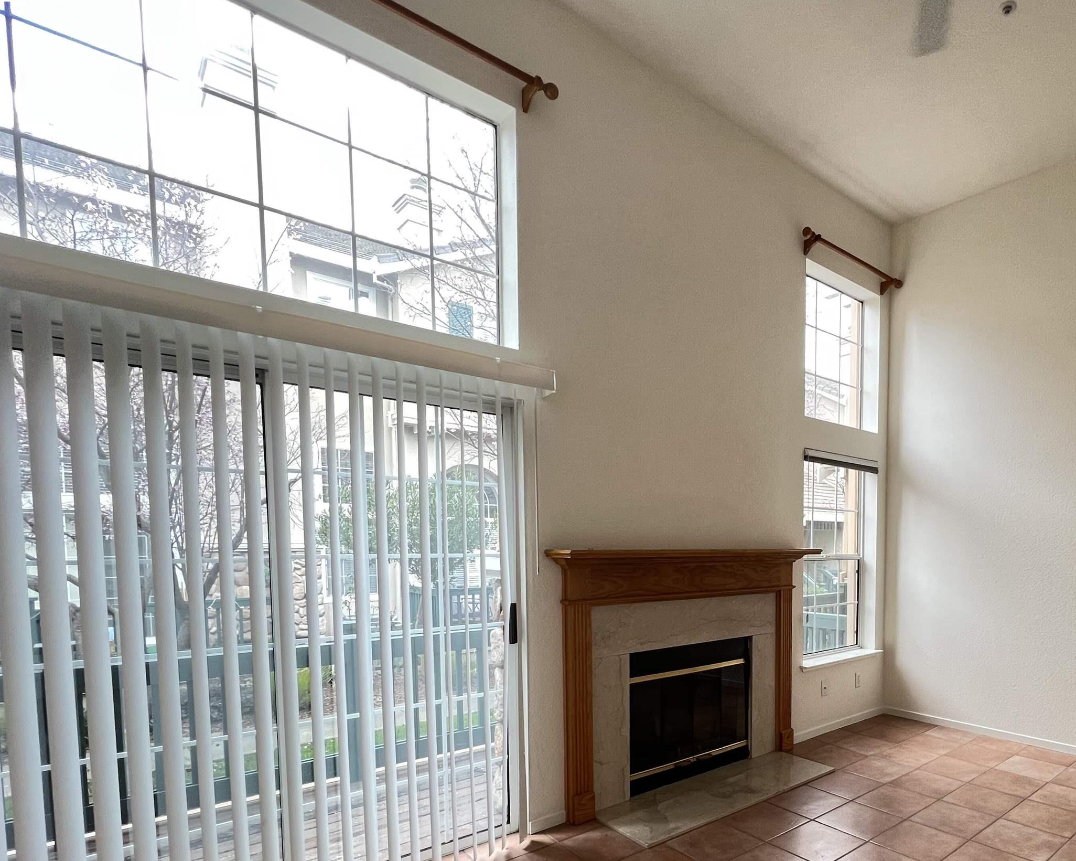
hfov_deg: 78.8
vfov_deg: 68.5
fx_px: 605
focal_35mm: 19
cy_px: 585
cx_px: 768
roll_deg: +0.4
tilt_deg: -4.3
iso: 160
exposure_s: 1/120
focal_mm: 1.57
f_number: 1.8
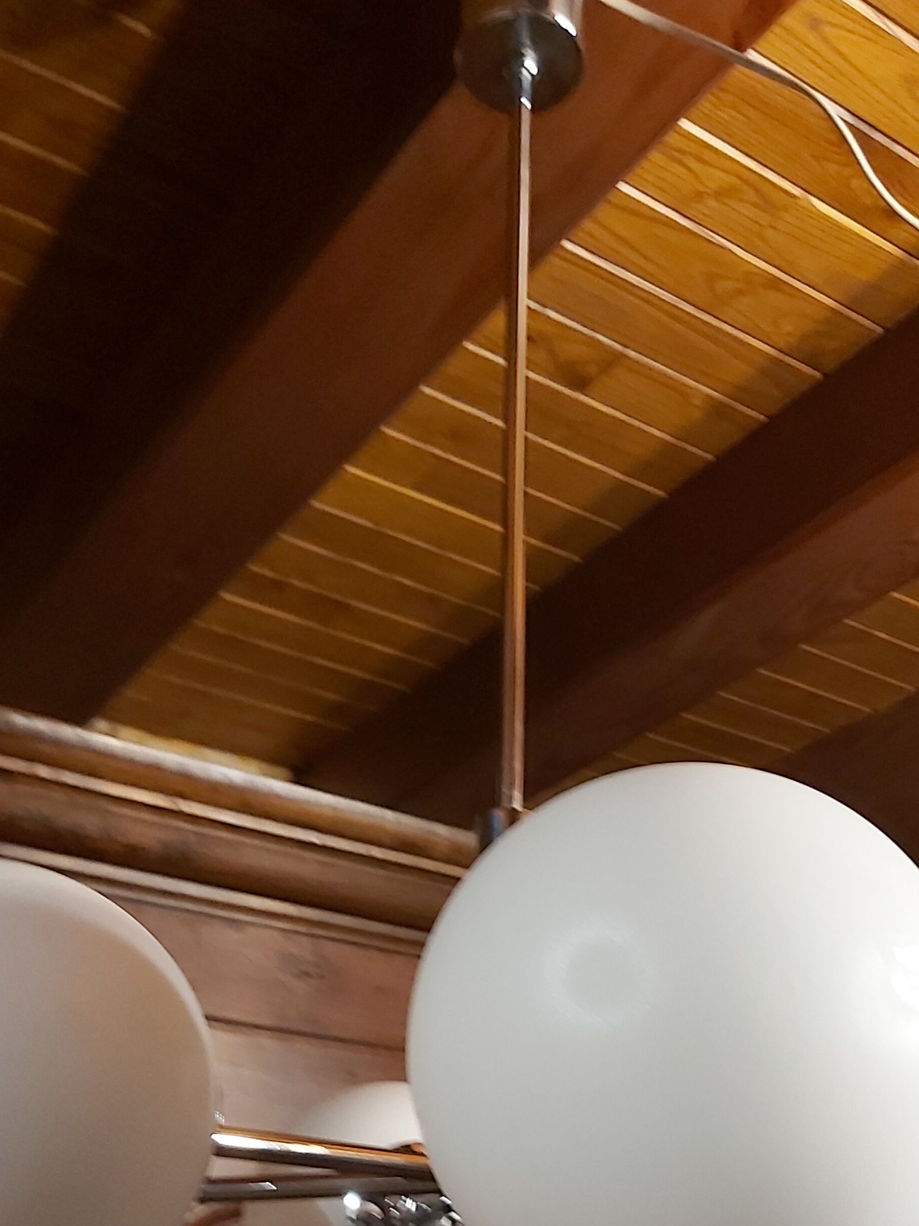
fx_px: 1522
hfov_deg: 33.5
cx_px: 558
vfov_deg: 42.5
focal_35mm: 43
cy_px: 924
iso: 320
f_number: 1.7
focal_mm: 3.92
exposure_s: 1/33
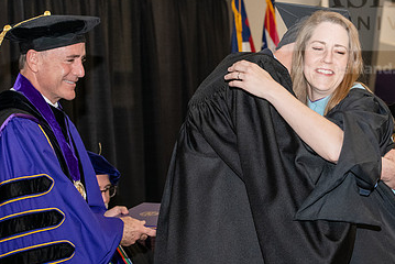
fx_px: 1241
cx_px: 242
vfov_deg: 12.1
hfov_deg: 18.1
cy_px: 92
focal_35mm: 113
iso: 2500
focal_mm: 70
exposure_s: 1/200
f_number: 5.6
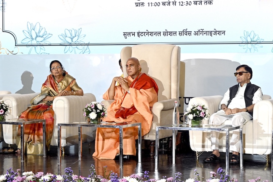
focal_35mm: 91
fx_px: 690
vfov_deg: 15.0
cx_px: 153
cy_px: 105
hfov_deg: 22.4
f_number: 6.3
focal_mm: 56
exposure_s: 1/160
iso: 800
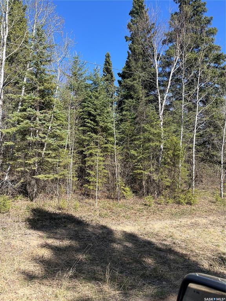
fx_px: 226
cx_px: 113
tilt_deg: +5.2
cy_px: 150
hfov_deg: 53.1
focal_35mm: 26
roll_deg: +1.1
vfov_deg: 67.3
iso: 50
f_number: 1.6
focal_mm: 5.1
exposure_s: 1/1497
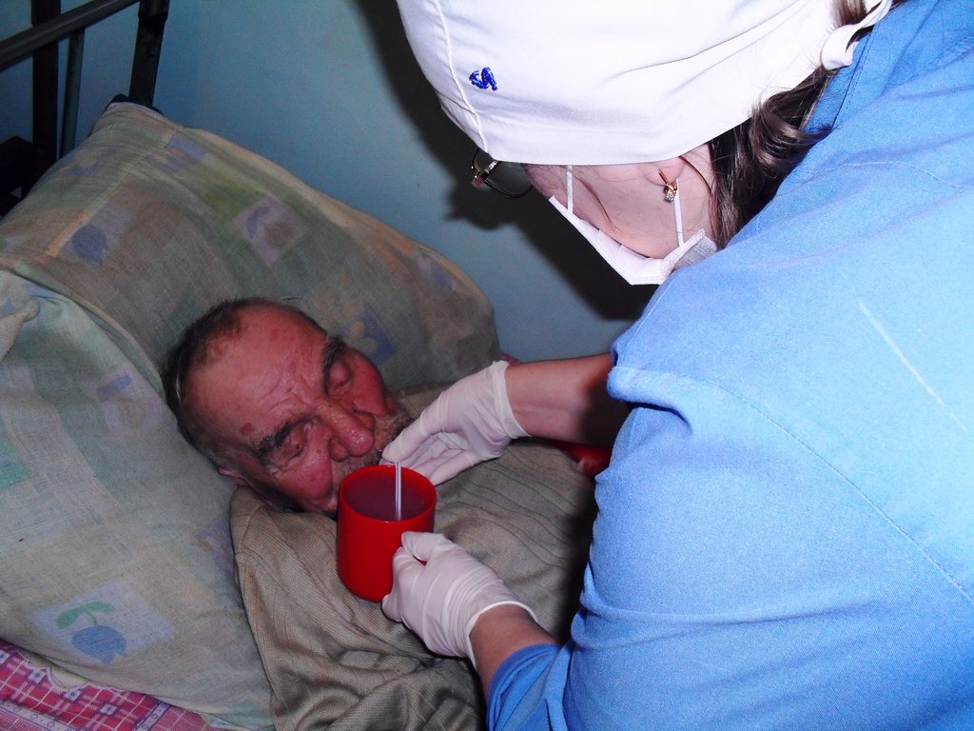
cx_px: 487
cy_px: 366
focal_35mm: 35
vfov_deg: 40.7
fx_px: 985
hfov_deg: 52.6
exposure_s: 1/45
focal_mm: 6.3
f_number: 3.2
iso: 200
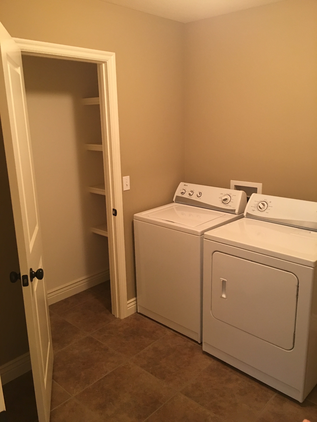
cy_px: 211
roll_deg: +0.6
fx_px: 354
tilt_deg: -13.5
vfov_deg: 61.7
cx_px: 158
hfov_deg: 48.2
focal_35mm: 29
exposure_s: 1/10
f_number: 2.2
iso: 100
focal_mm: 4.15
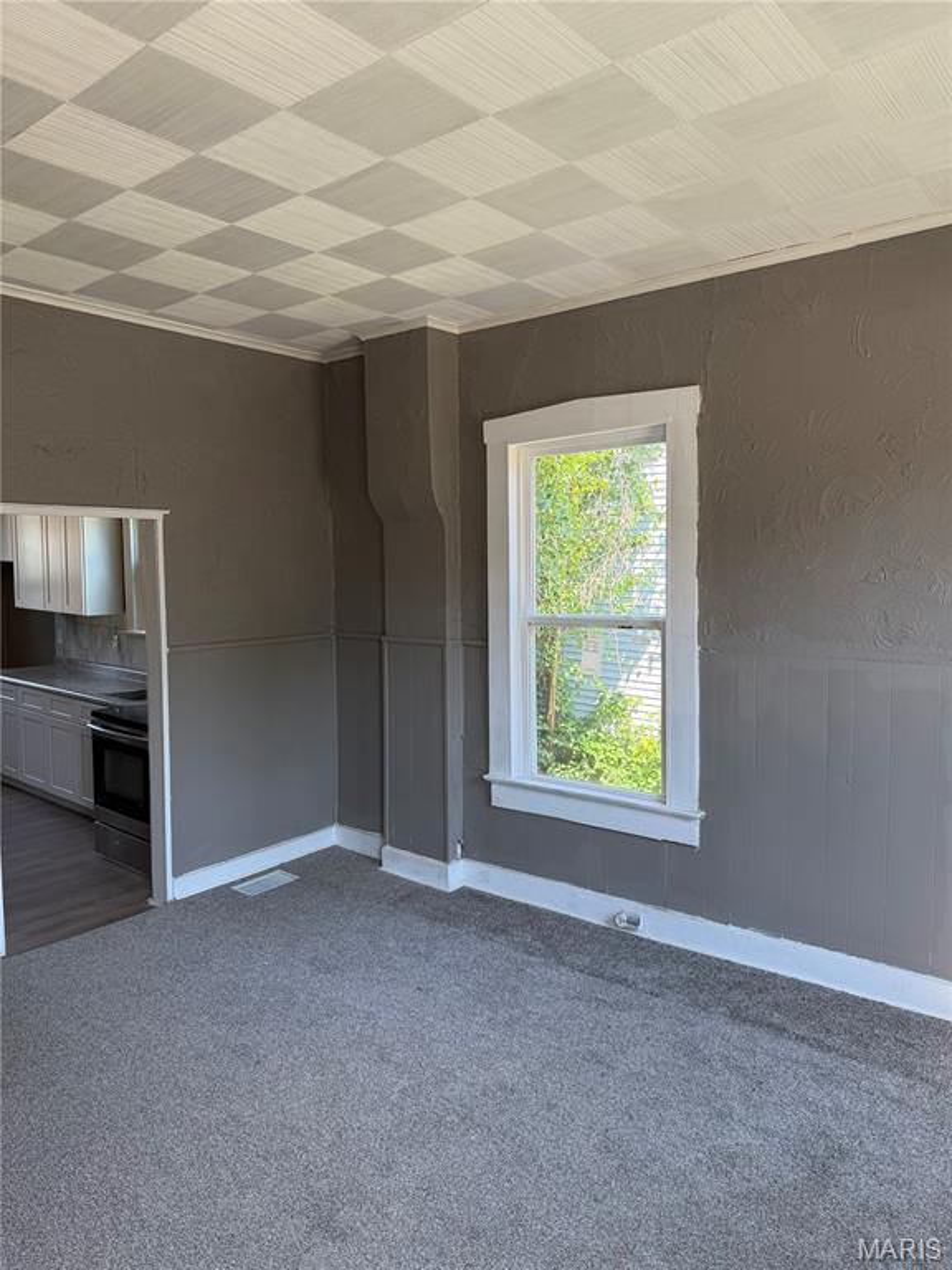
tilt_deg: -4.9
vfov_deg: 71.6
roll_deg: -1.6
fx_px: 880
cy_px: 635
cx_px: 476
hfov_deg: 56.8
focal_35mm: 24
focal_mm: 6.76
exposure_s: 1/181
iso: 80
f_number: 1.78
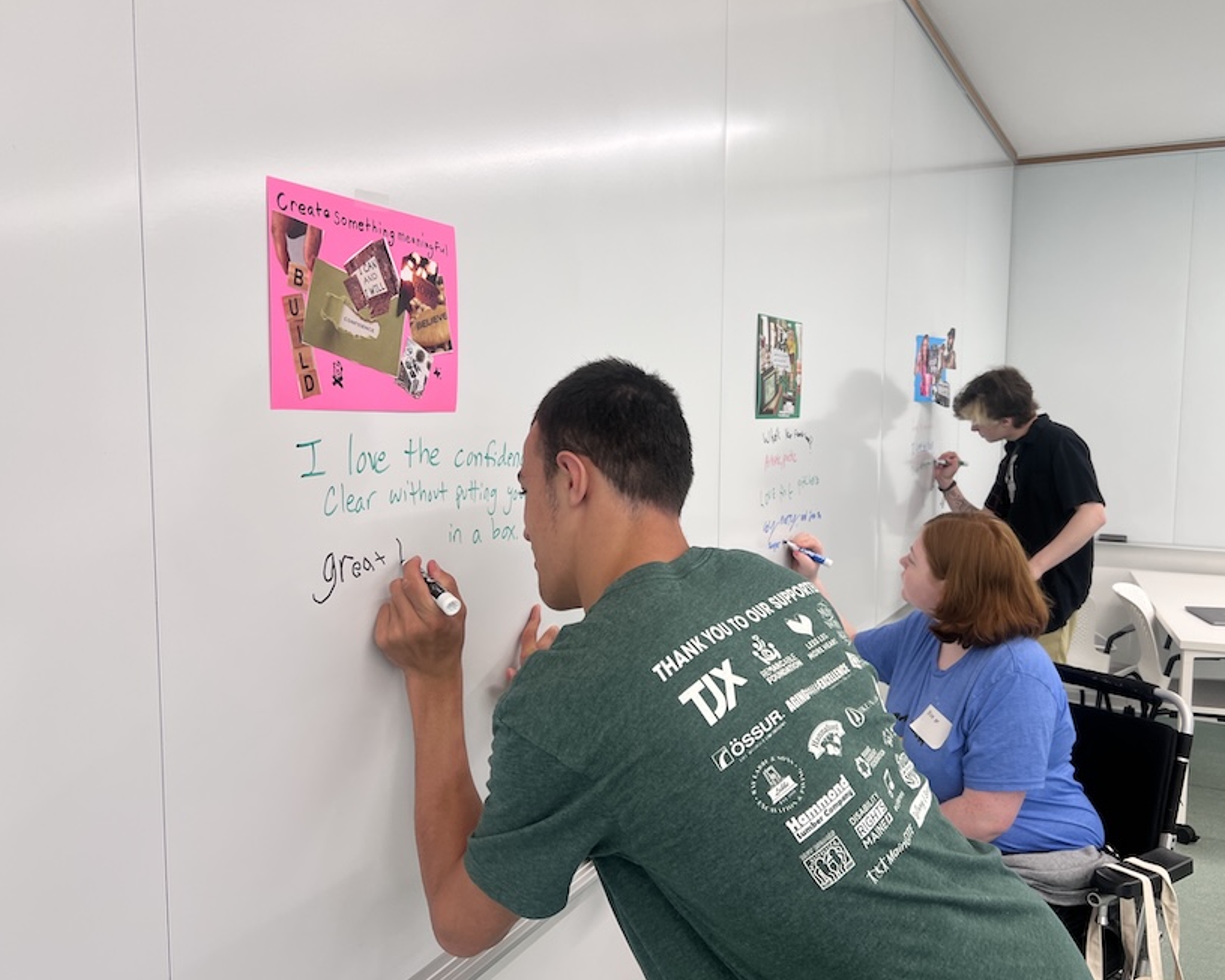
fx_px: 1015
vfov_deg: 51.5
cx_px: 644
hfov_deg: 62.2
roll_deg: -0.2
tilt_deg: -6.6
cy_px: 502
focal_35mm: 28
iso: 64
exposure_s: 1/90
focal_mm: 5.7
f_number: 1.5
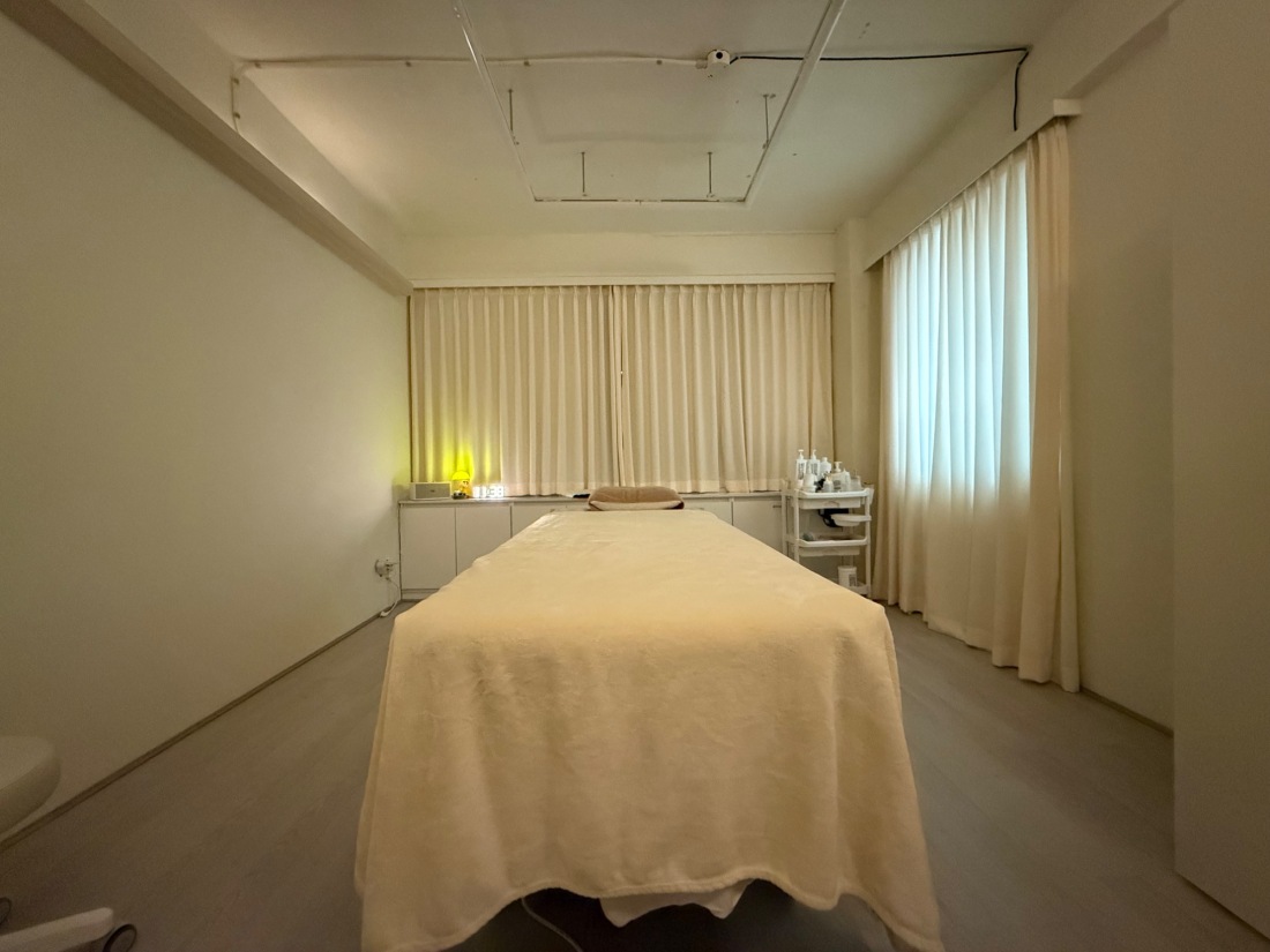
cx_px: 635
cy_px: 476
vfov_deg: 85.7
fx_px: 514
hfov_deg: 102.1
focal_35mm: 14
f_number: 2.2
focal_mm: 2.22
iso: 1000
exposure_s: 1/60
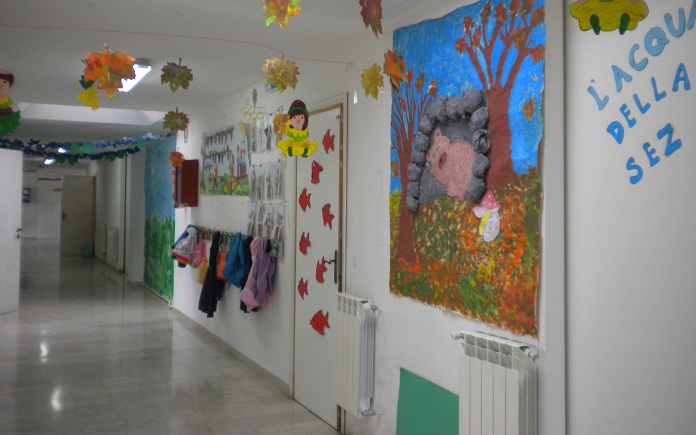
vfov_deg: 33.5
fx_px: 721
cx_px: 356
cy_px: 174
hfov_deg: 51.5
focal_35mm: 38
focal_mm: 6.3
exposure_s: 1/115
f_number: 3.1
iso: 200
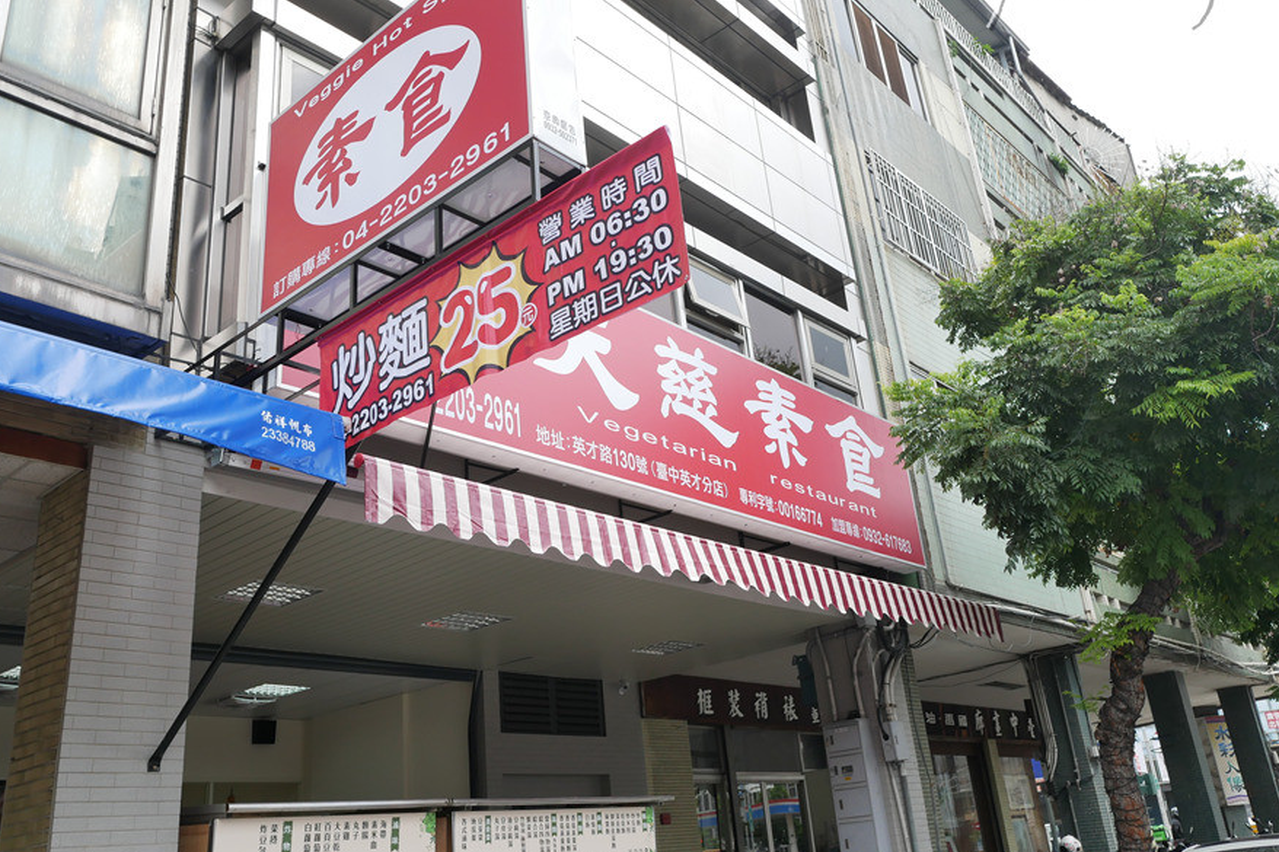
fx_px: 1137
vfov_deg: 41.0
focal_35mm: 32
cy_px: 375
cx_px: 634
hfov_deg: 58.7
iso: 200
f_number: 3.5
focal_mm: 15
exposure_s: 1/500
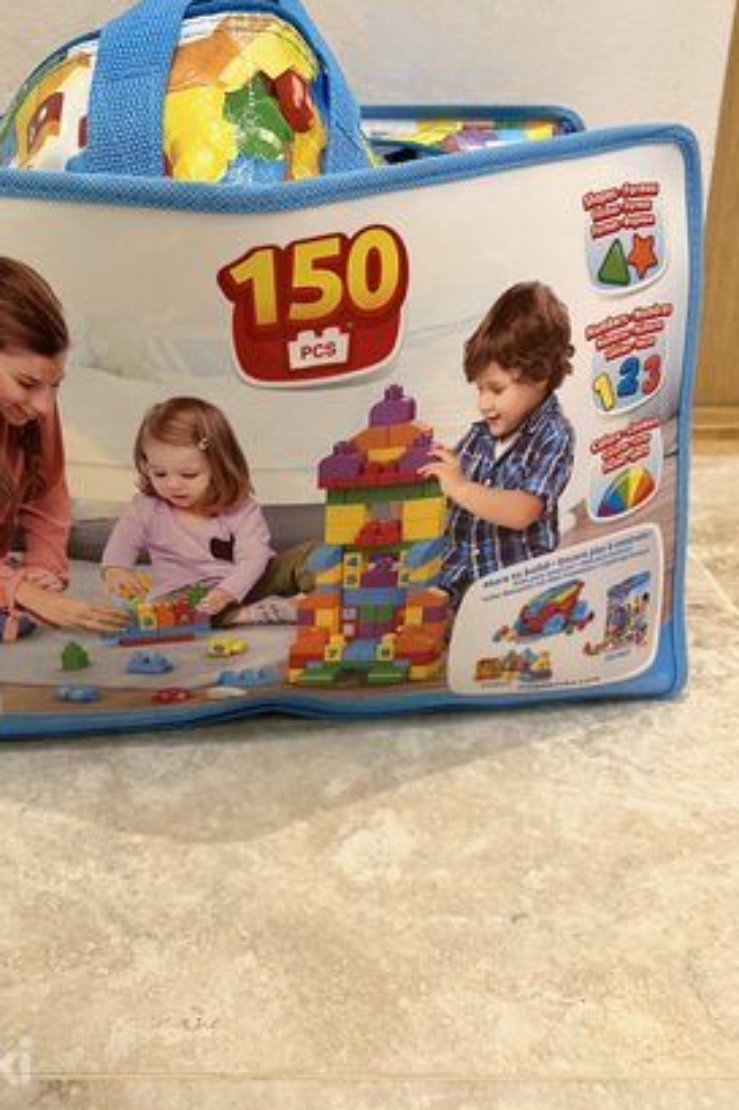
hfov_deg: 39.6
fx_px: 1017
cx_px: 269
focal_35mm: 33
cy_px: 479
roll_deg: +1.3
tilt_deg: -23.7
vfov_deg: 57.0
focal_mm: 5.7
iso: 160
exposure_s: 1/50
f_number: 1.5
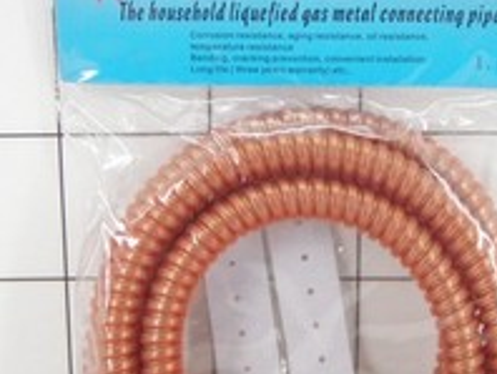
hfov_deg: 19.0
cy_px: 254
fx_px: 1481
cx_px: 299
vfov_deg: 14.4
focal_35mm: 103
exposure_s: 1/30
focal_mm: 9.13
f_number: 4
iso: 200
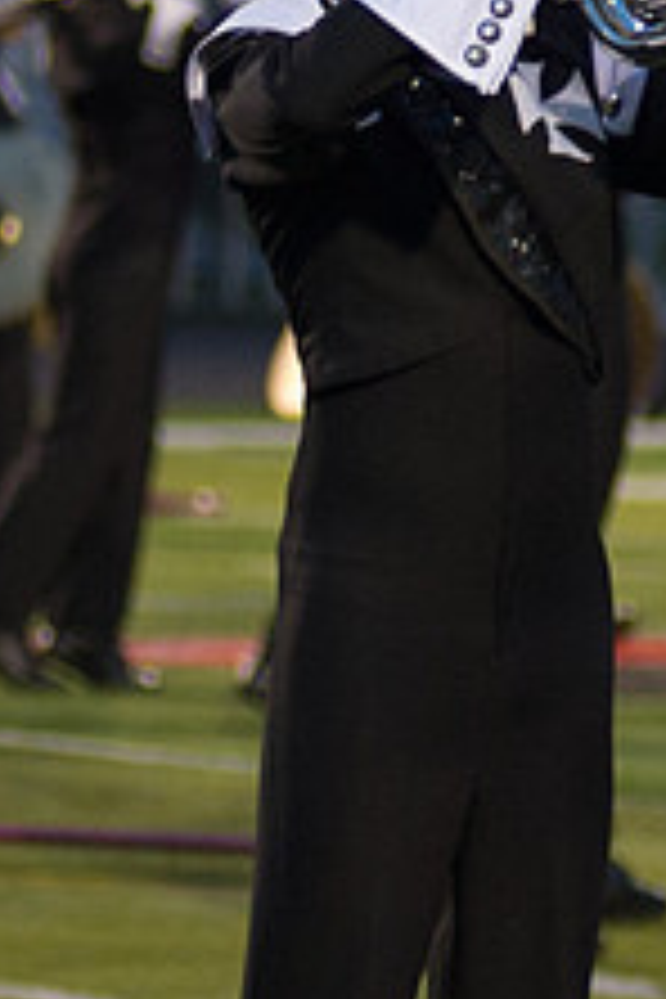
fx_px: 16454
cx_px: 1980
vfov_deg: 3.5
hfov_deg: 2.3
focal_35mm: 593
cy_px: -188
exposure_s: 1/160
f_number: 2.8
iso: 1800
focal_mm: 100
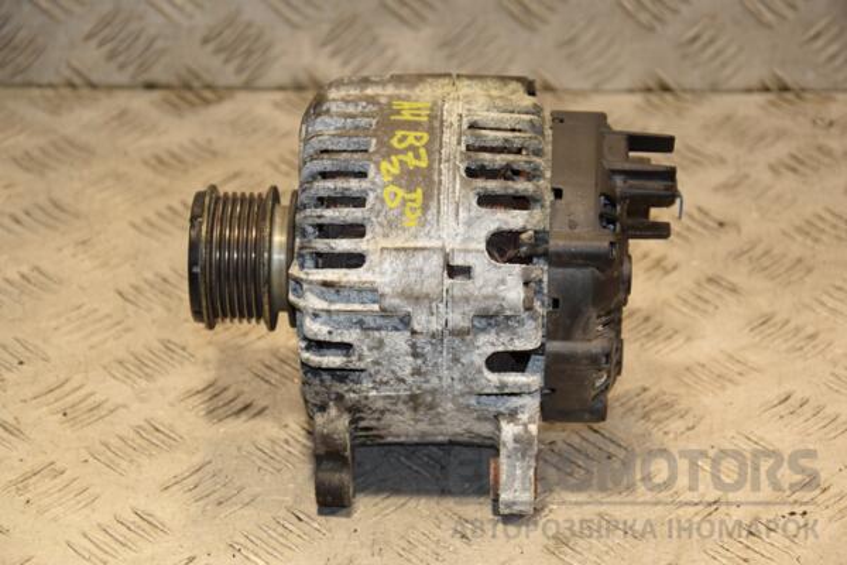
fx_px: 2647
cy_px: 282
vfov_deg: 12.2
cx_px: 424
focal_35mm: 112
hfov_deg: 18.2
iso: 800
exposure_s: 1/200
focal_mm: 75
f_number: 5.3
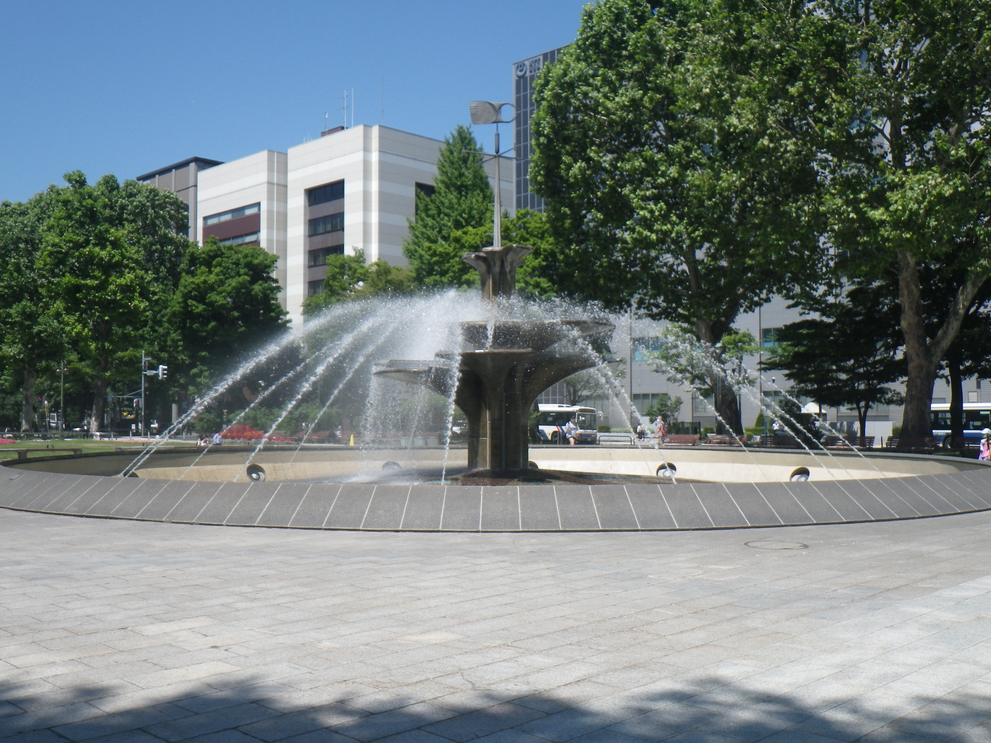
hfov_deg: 52.6
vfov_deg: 40.7
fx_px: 1002
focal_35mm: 35
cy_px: 370
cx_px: 507
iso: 80
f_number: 4.6
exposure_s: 1/400
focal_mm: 6.1
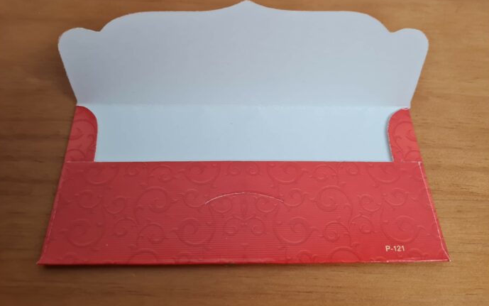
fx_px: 373
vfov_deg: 44.6
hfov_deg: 66.5
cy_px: 157
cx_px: 243
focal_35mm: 28
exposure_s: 1/120
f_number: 1.8
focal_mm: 5.4
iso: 125
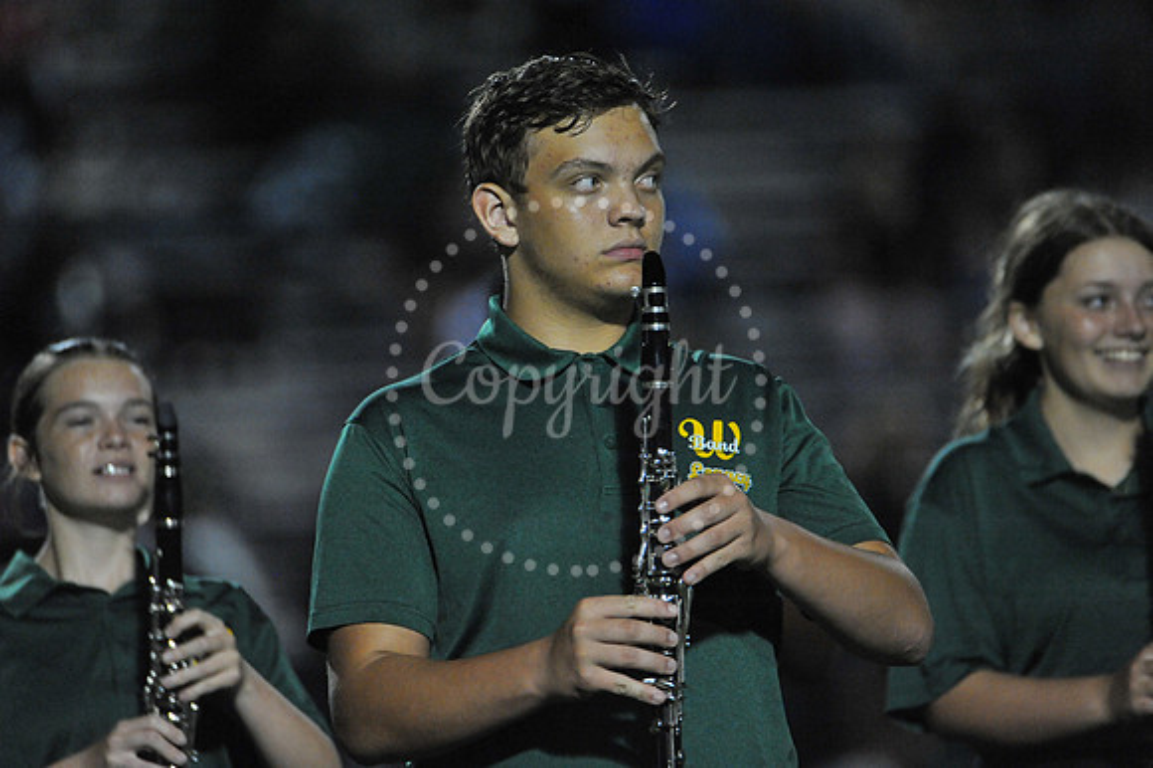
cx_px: 576
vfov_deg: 2.3
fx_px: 19205
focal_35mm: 600
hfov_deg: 3.4
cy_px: 384
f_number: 6.3
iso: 6400
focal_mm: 600
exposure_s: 1/200
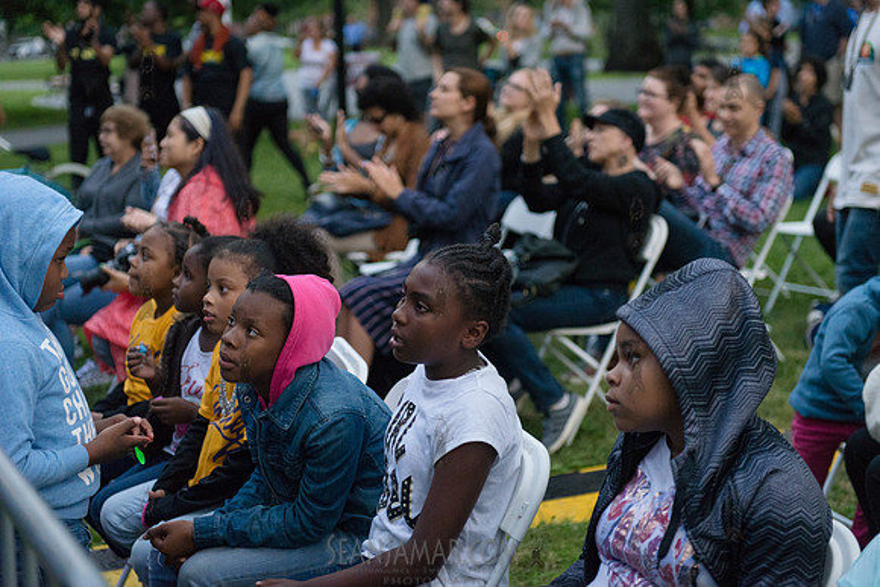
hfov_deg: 30.5
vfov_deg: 20.6
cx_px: 440
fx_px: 1614
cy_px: 294
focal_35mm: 66
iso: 4000
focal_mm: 66
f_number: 2.8
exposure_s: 1/1250
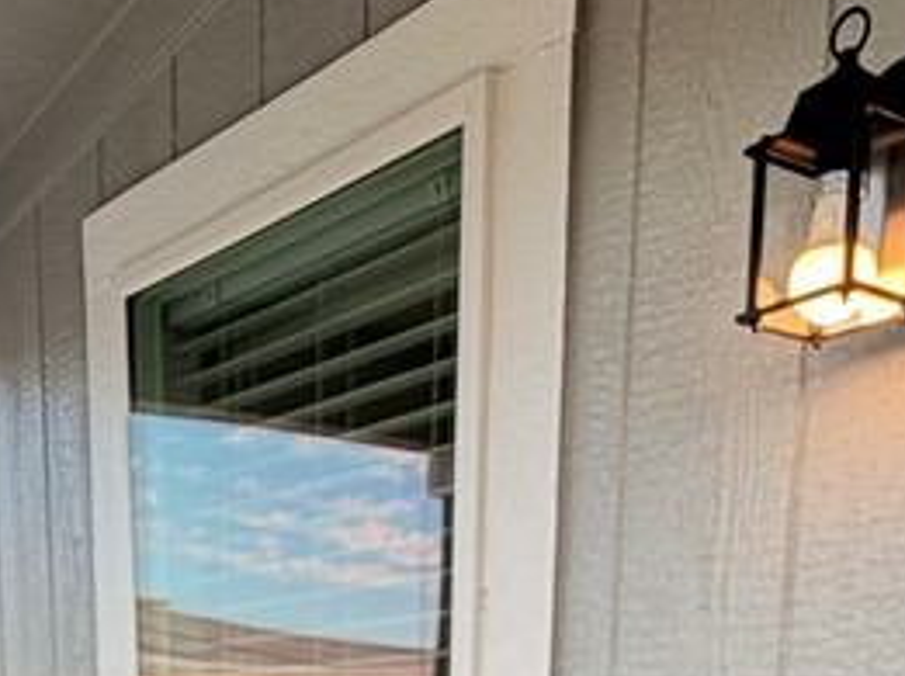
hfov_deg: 34.6
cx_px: 295
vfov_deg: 20.9
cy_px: 1109
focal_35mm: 55
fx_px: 1436
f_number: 2.2
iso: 50
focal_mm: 2.22
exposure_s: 1/120
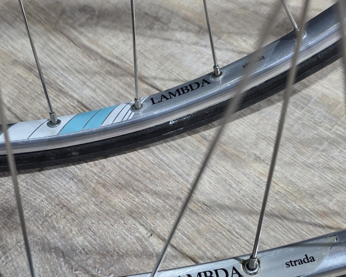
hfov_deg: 40.0
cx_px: 123
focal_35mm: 46
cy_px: 174
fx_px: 471
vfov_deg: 32.6
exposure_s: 1/100
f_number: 1.7
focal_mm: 6.3
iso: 250
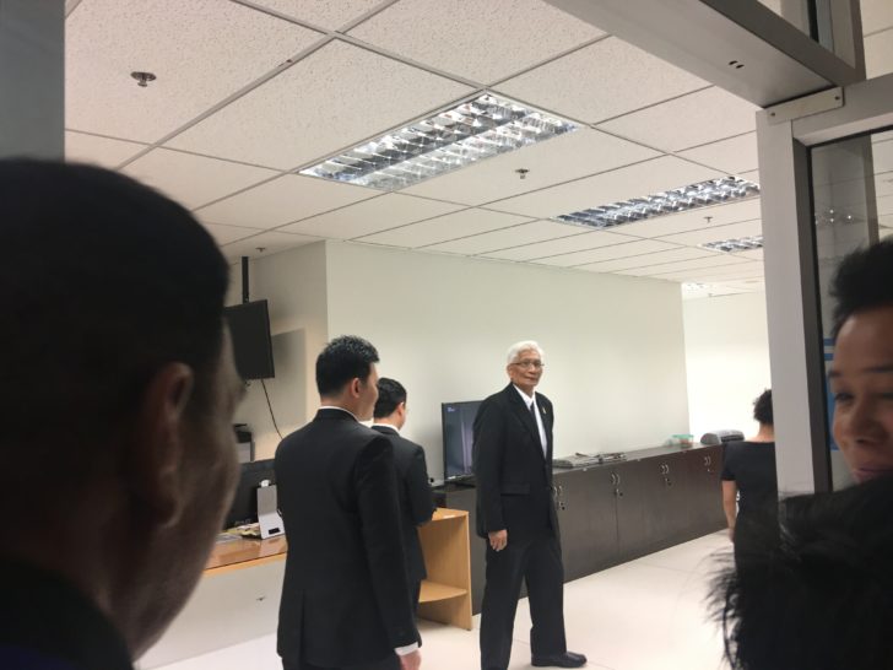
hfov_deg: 61.7
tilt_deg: +5.2
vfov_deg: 48.2
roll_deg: +1.7
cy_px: 335
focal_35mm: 29
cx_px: 446
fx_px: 748
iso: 40
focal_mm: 4.15
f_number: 2.2
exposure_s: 1/17
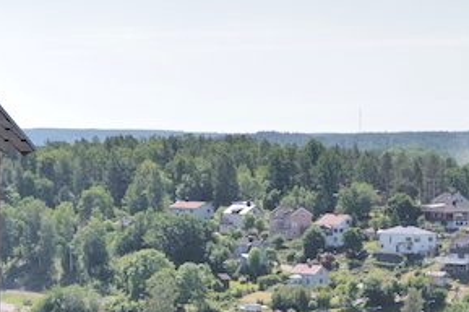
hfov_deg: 12.1
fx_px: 2199
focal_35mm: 169
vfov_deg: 8.1
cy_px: 160
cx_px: 45
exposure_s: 1/640
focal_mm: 61
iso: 100
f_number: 4.5
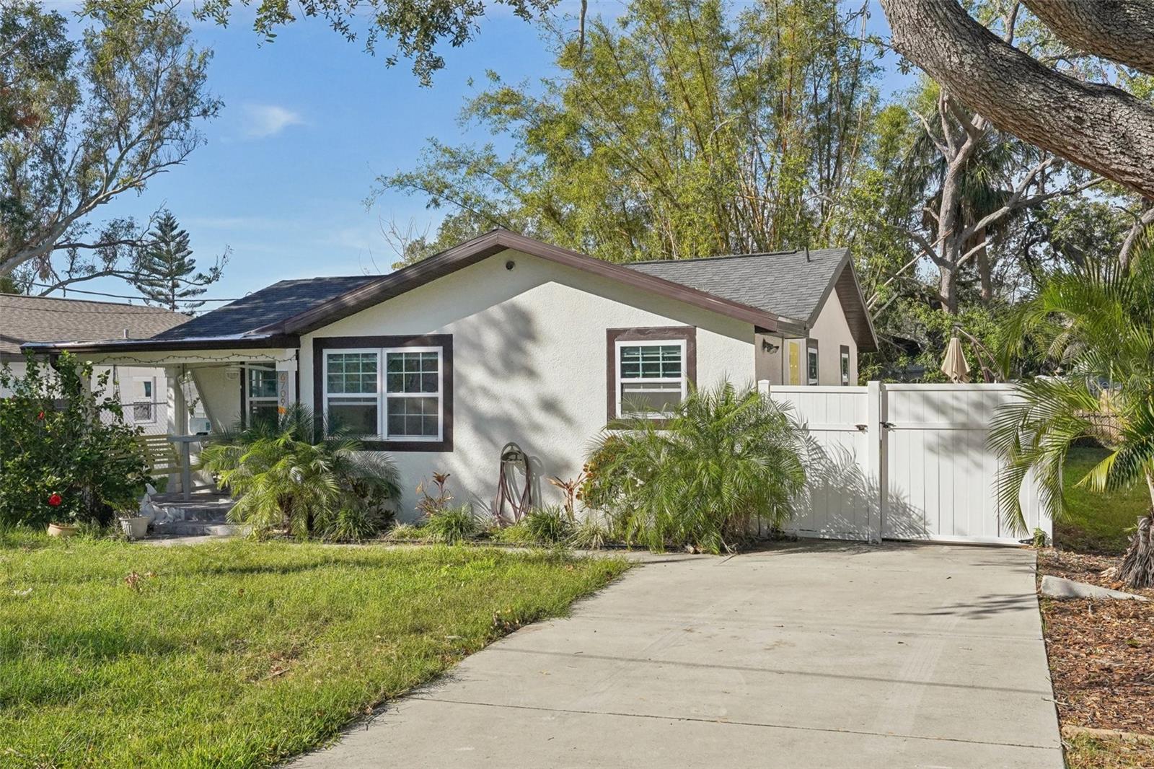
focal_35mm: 36
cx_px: 577
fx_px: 1154
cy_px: 384
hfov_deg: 53.1
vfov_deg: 36.9
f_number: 8
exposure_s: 1/3200
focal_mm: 24
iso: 800
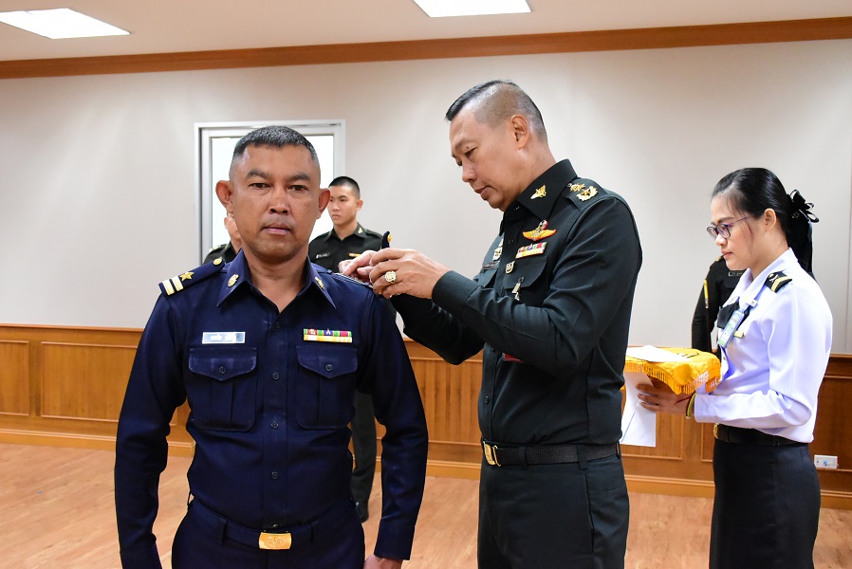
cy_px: 284
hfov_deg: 53.1
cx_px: 426
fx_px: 853
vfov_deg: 36.9
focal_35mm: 36
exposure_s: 1/125
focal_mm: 24
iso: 6400
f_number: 5
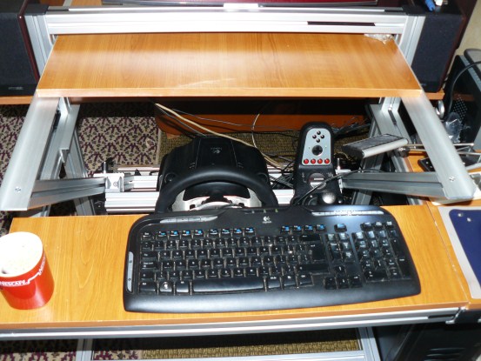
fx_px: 500
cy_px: 180
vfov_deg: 39.7
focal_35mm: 36
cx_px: 240
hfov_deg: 51.3
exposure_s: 1/30
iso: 100
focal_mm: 6
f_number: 2.8
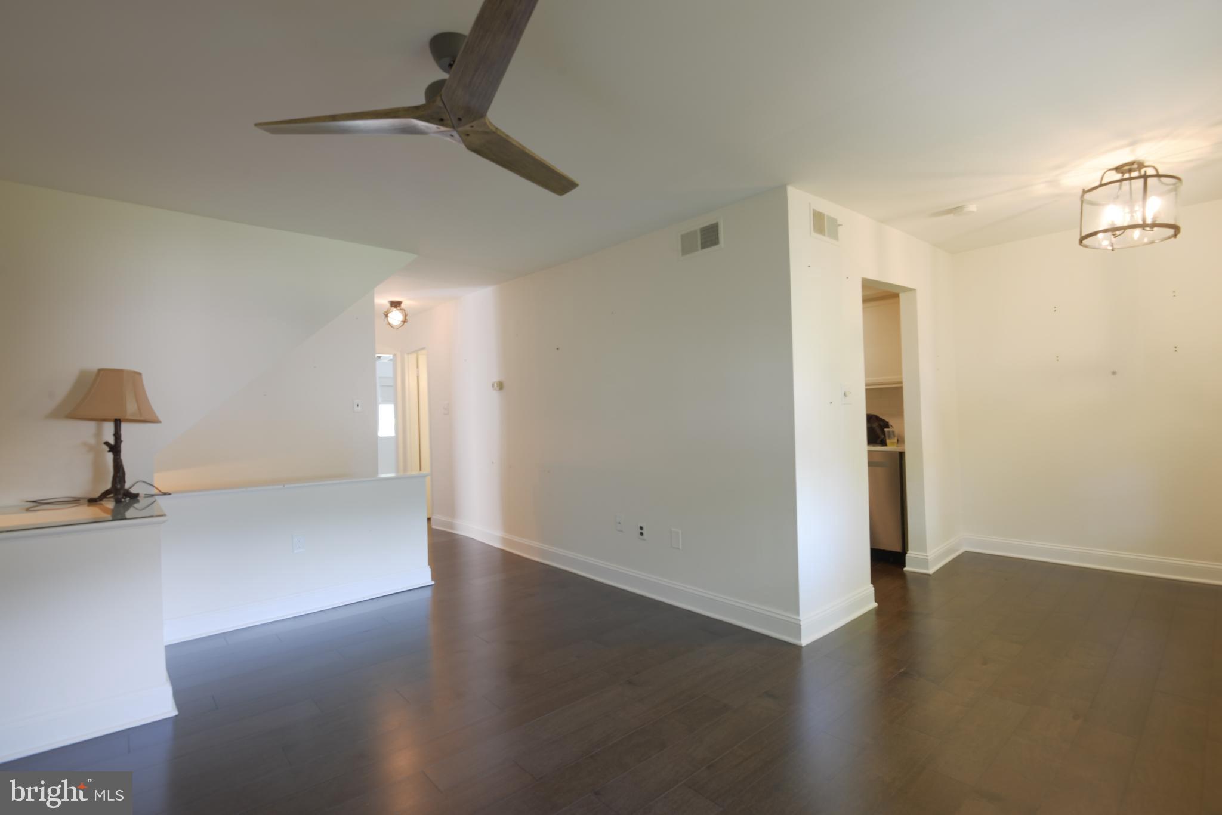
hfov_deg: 96.7
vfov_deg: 73.8
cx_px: 611
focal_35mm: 16
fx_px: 543
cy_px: 408
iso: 250
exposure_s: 1/2
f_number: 8
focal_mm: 16
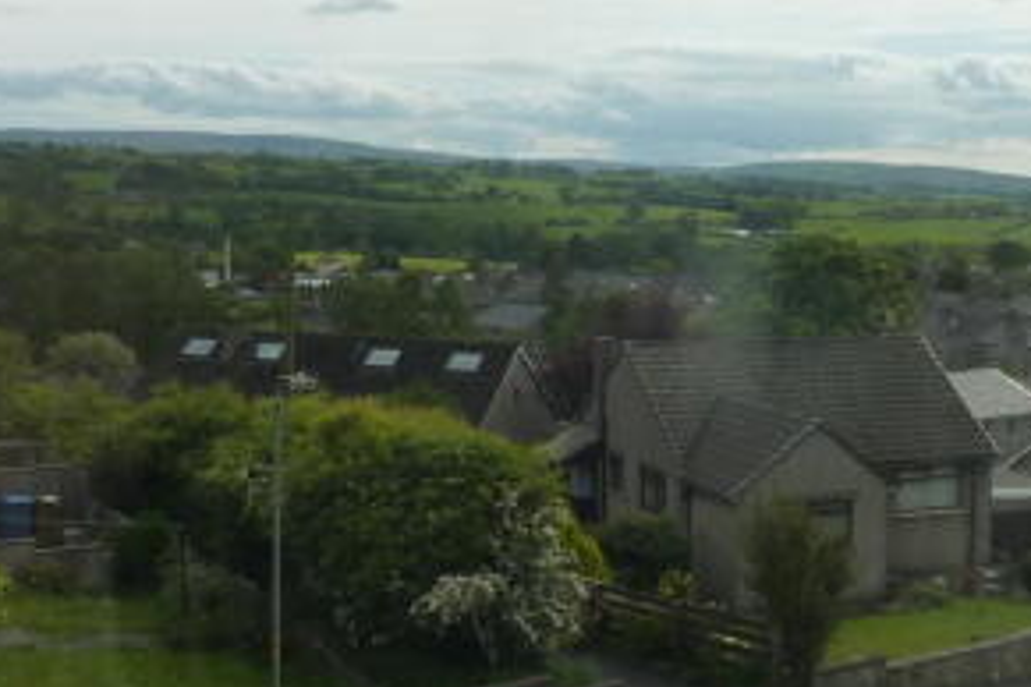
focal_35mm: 52
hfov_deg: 37.8
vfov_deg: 26.0
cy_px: 289
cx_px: 671
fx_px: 1489
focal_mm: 4.1
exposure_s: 1/400
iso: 125
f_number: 5.6
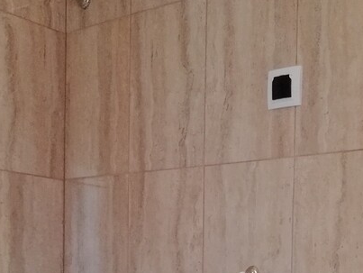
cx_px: 250
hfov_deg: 29.1
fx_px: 693
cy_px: 314
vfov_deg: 21.0
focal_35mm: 66
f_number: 2.2
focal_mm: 3.46
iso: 250
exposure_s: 1/33.3
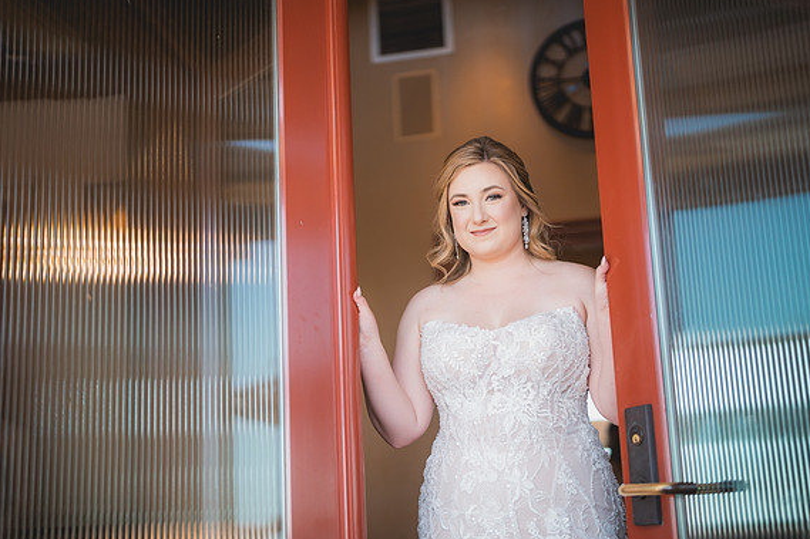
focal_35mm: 51
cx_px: 410
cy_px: 267
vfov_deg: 26.5
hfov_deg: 38.9
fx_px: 1147
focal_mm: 50
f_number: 1.4
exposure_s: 1/3200
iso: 1250
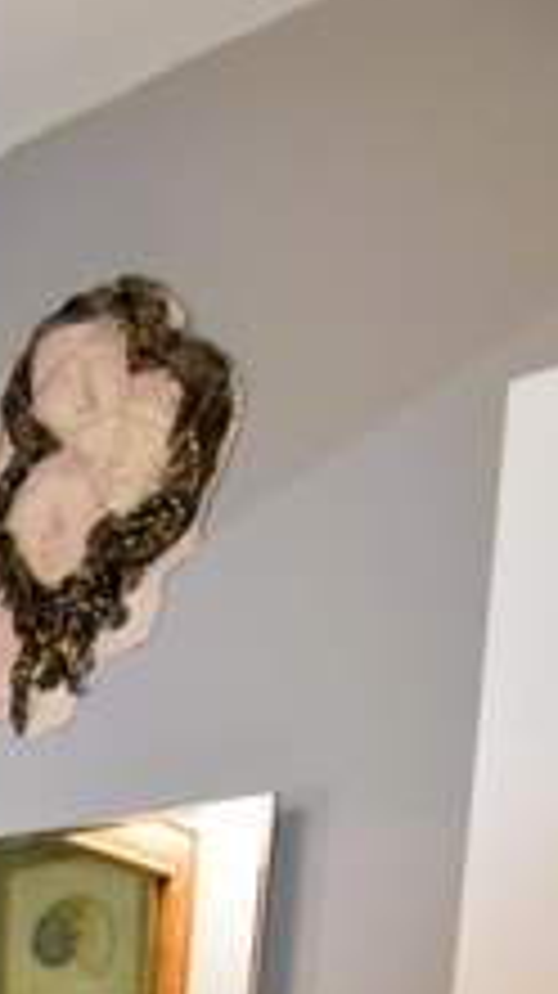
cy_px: 1511
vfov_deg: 25.8
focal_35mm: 59
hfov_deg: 16.4
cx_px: -500
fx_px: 1551
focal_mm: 11.5
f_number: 5
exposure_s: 1/200
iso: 640
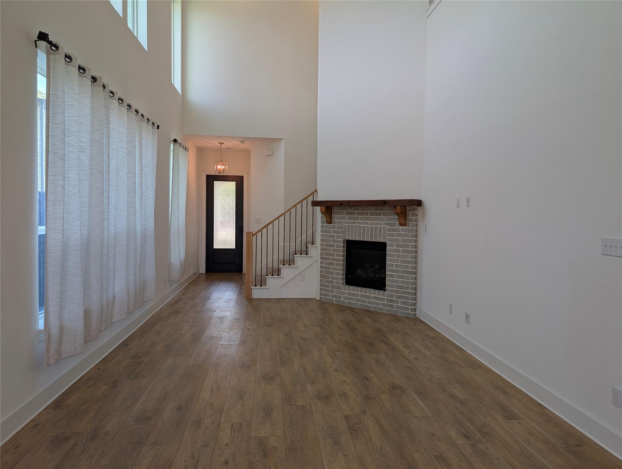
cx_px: 311
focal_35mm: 24
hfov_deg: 71.5
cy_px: 234
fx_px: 432
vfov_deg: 56.9
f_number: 1.68
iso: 22
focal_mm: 6.9
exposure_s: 1/699
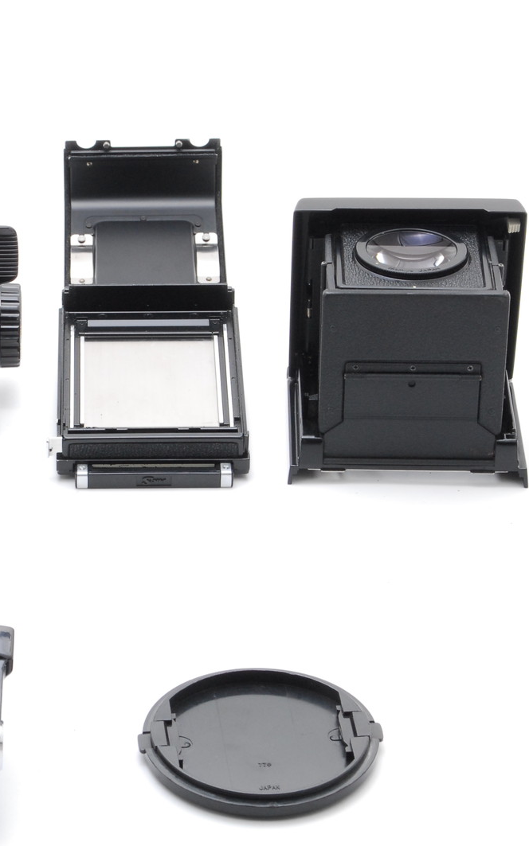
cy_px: 425
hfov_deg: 10.3
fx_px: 2925
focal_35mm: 127
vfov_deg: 16.5
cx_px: 23
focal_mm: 55
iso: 500
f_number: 14
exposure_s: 1/100
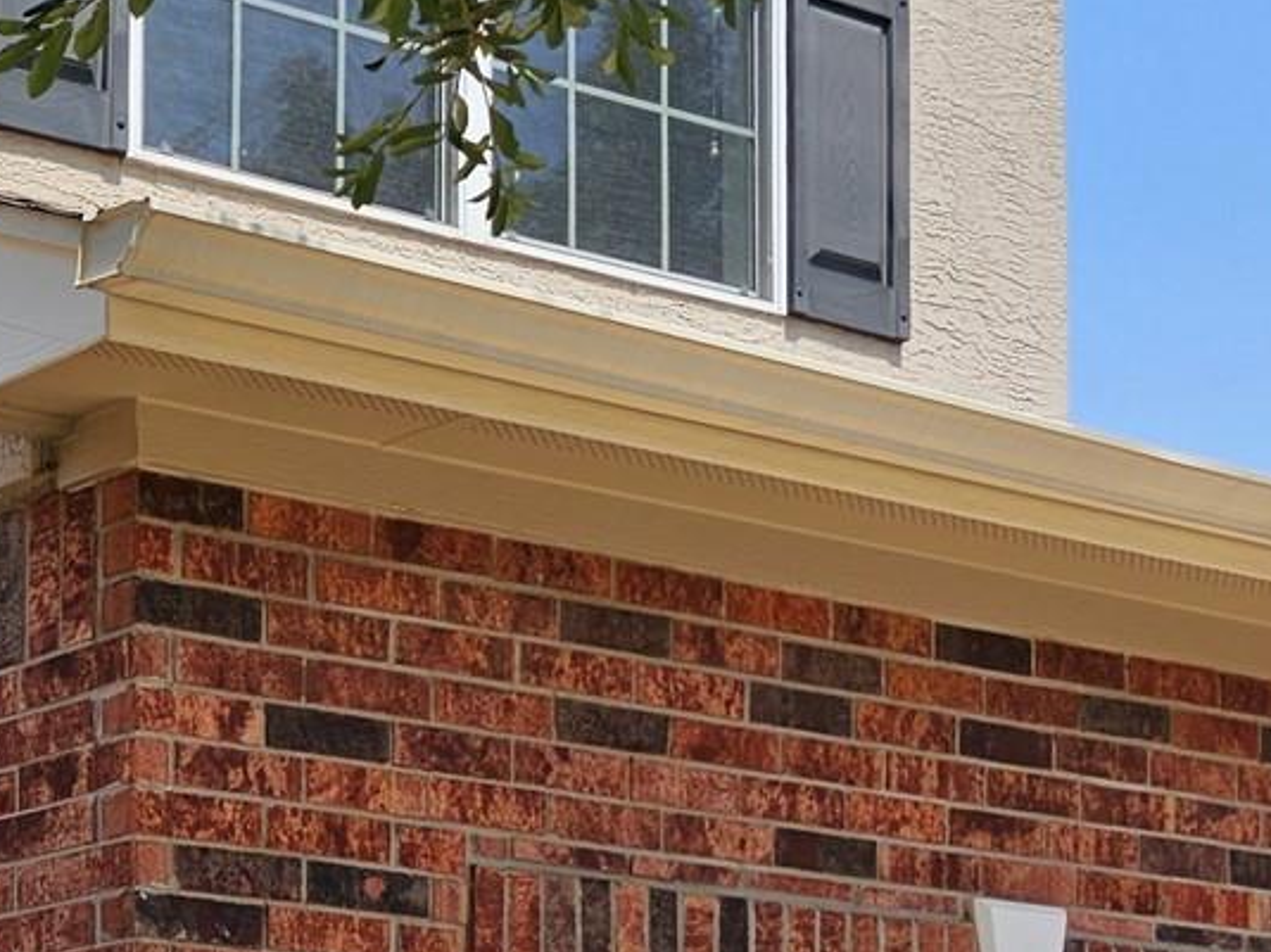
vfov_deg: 15.7
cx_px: -834
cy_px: 1322
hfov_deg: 18.6
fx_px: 3230
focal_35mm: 88
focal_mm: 6.3
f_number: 1.7
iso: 10
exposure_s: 1/599
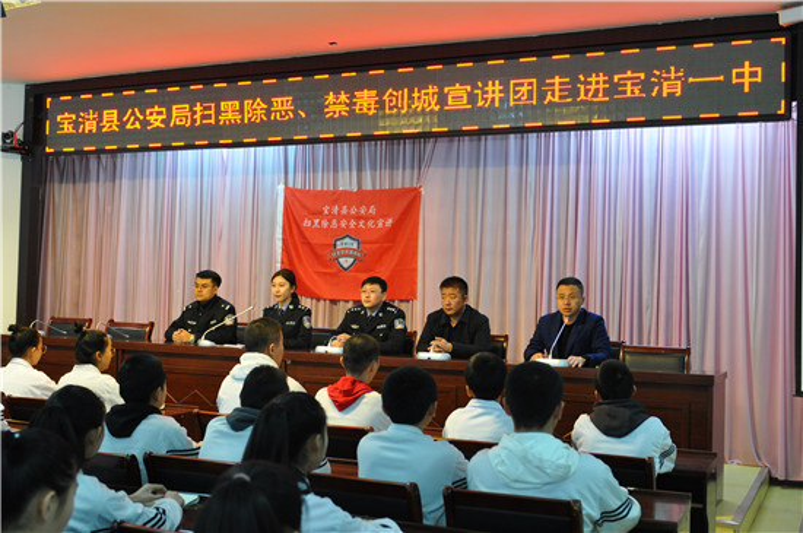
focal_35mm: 42
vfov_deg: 31.8
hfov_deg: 46.5
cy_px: 266
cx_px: 402
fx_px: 935
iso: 800
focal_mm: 28
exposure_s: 1/60
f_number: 4
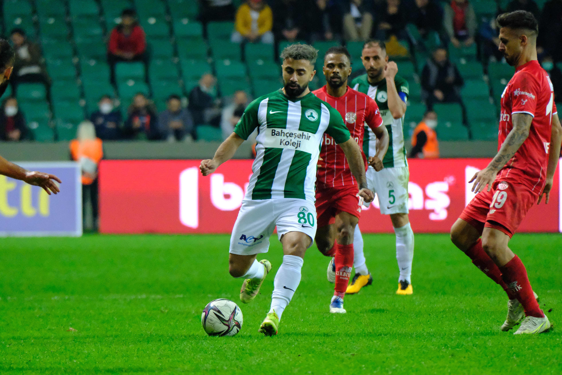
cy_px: 188
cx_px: 281
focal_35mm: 421
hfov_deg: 4.9
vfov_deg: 3.3
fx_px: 6572
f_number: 5.2
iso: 12800
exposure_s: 1/1600
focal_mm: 280.4
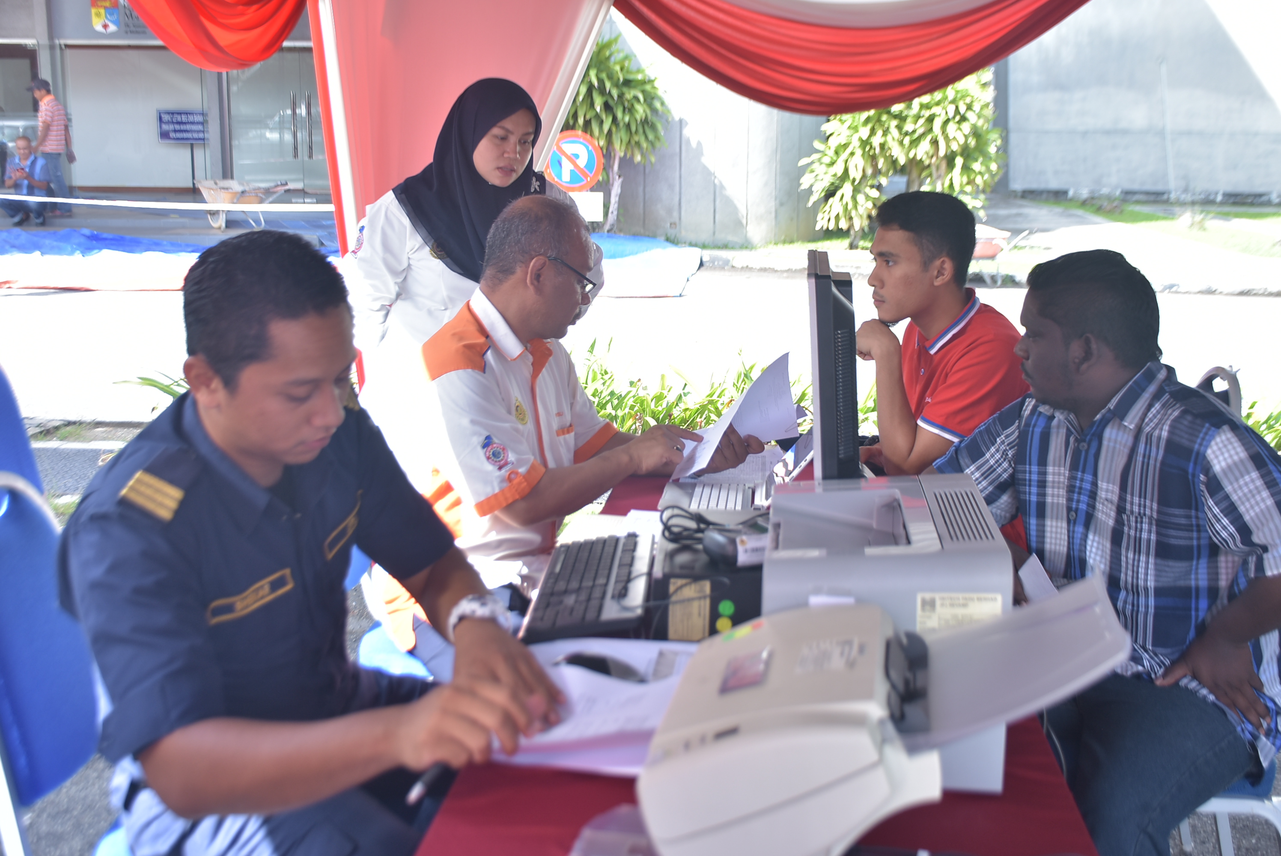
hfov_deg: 49.5
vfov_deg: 34.3
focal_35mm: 39
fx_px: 1389
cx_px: 640
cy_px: 428
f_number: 3.8
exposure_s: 1/160
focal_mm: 26
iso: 160
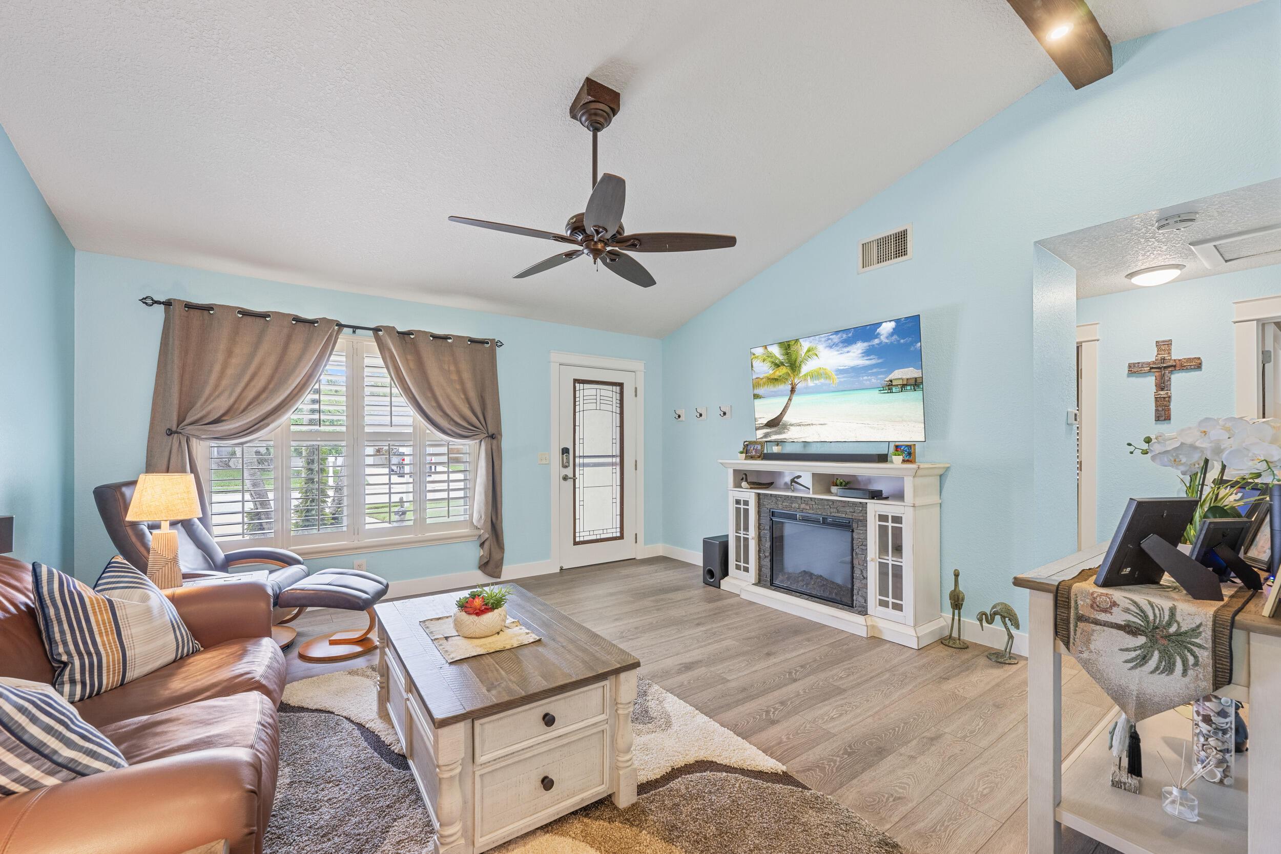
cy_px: 427
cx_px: 640
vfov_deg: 81.2
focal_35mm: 14
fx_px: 498
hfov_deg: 104.3
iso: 500
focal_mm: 14
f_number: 8
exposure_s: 1/3
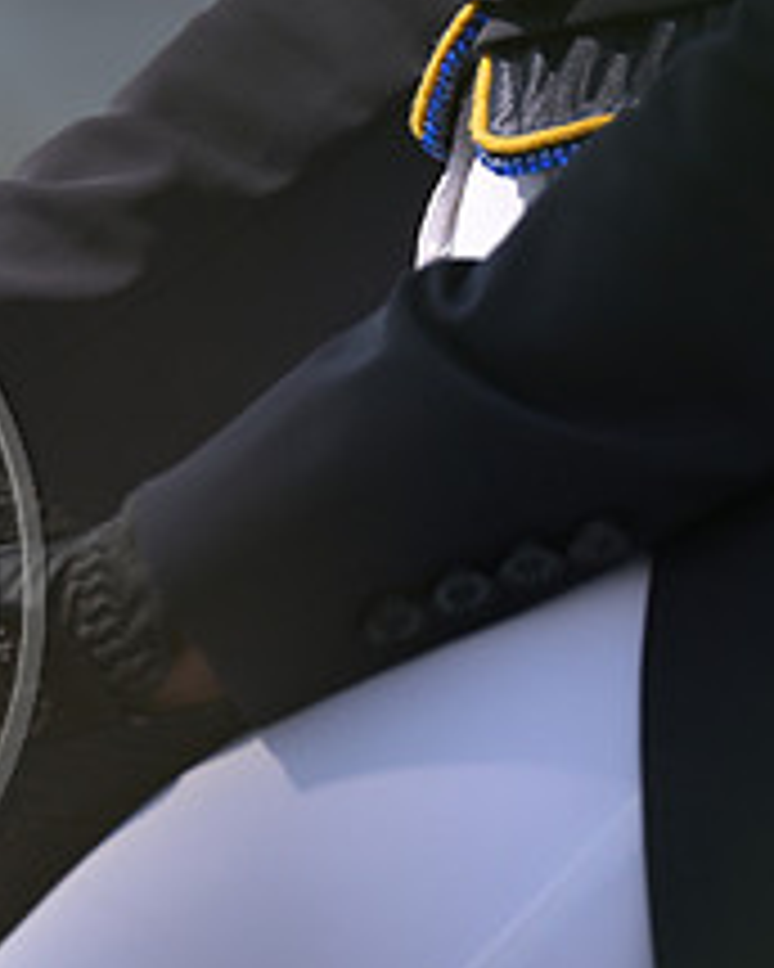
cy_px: 529
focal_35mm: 1012
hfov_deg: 1.5
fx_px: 28978
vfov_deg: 1.9
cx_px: -468
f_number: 5
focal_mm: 400
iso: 400
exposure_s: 1/1250
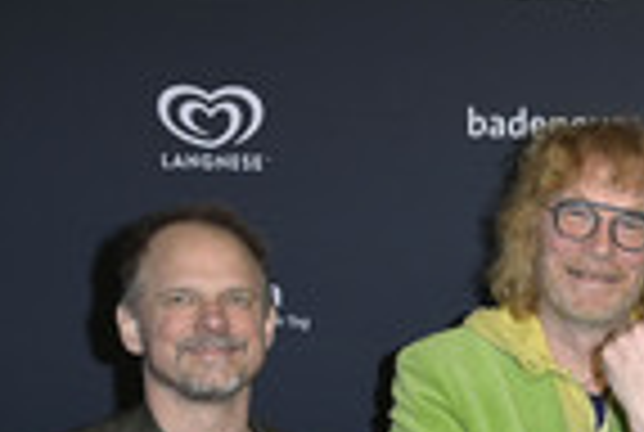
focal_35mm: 110
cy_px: 526
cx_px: 939
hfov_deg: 17.0
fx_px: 1972
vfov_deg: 12.2
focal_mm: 35
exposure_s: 1/250
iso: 800
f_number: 5.6
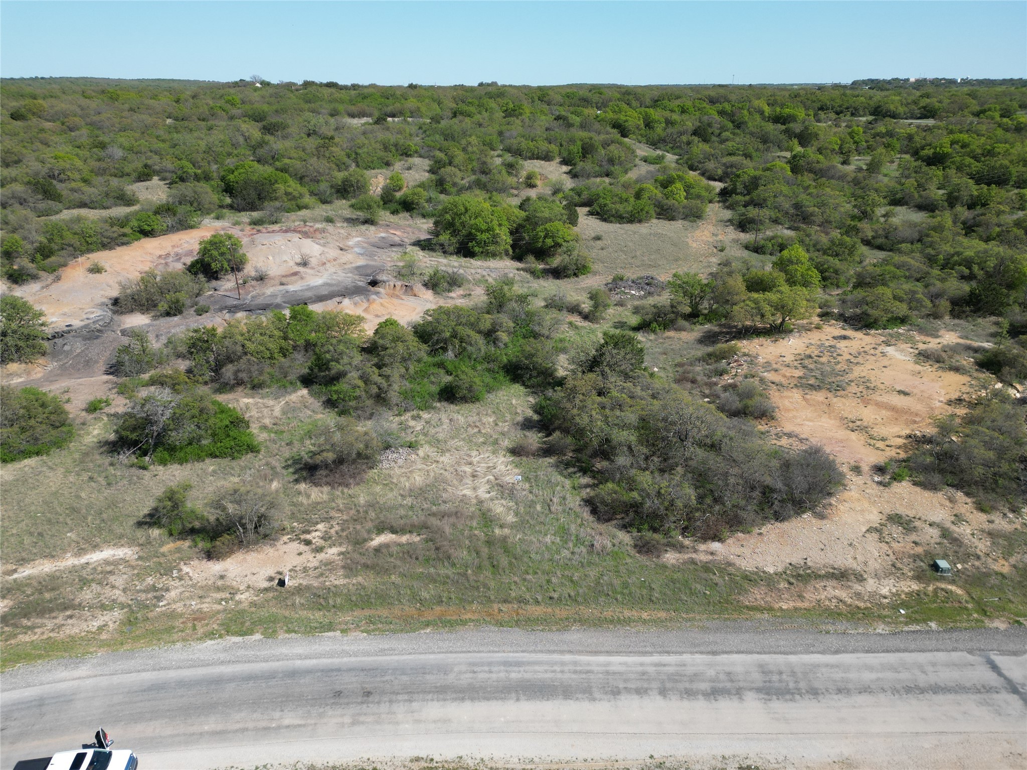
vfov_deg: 56.8
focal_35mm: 24
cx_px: 514
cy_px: 385
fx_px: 712
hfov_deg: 71.6
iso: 110
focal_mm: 6.72
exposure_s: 1/2500
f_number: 1.7
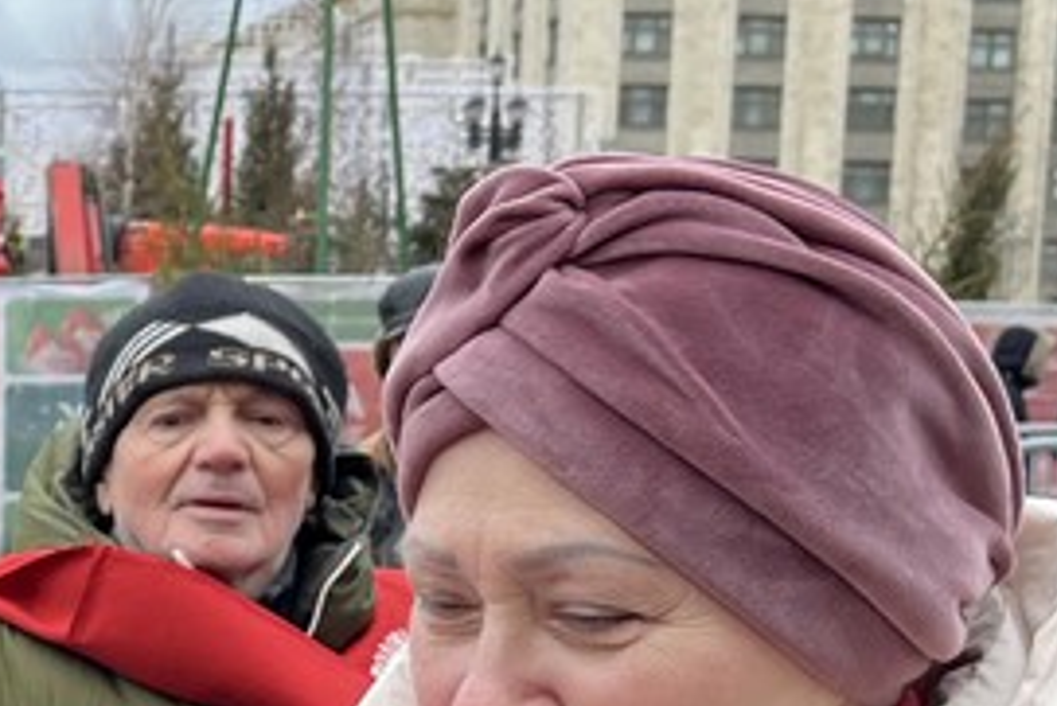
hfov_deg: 18.7
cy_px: 772
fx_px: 2996
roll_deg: +0.0
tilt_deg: -5.0
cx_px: -289
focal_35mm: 102
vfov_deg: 13.2
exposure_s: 1/615
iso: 50
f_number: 1.6
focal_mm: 5.1
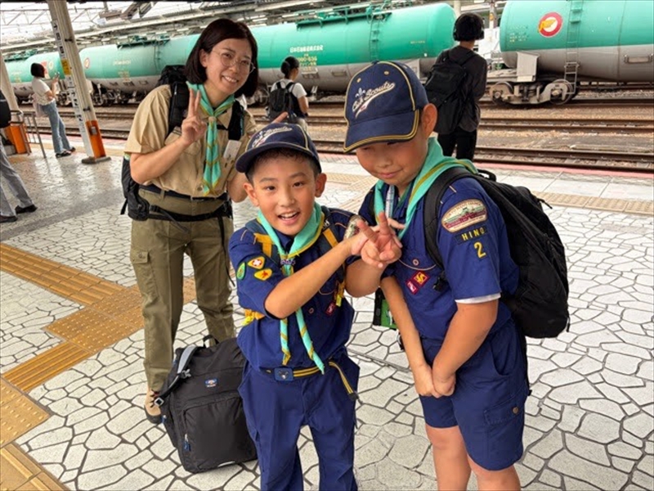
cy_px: 246
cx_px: 327
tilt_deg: -23.4
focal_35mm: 26
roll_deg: +6.3
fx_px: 491
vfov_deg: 53.1
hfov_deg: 67.3
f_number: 1.6
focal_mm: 5.96
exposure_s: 1/262
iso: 40
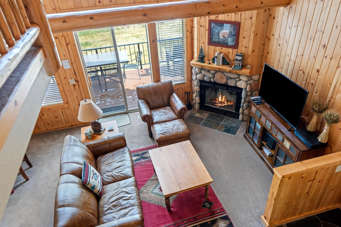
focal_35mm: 26
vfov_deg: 49.6
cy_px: 114
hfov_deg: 69.4
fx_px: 246
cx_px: 170
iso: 200
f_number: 8
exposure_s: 1/13
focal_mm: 26
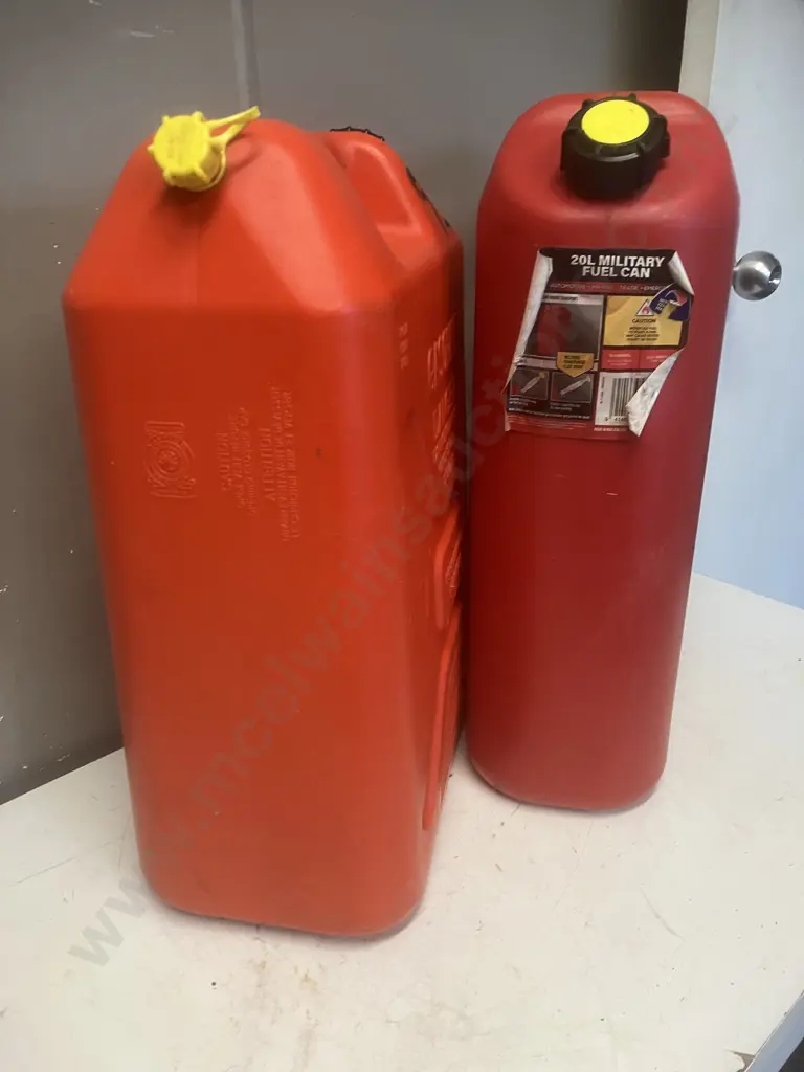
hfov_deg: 49.7
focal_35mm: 28
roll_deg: +0.6
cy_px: 536
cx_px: 402
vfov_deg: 63.4
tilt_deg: -23.0
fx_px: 867
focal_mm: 3.99
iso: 80
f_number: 1.8
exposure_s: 1/50
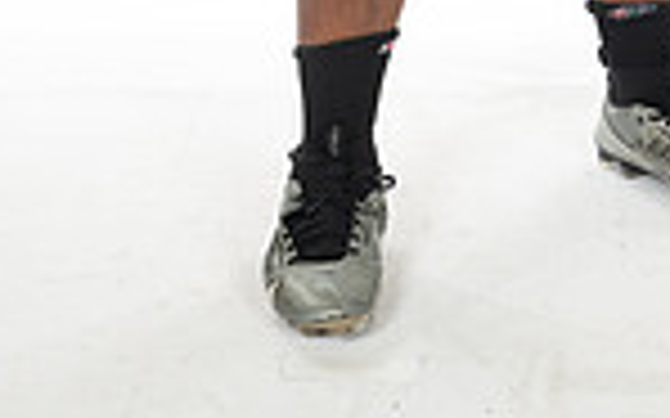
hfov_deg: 11.7
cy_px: -580
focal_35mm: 178
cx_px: 504
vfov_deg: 7.0
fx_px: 3249
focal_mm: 58
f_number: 7.1
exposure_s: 1/320
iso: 800
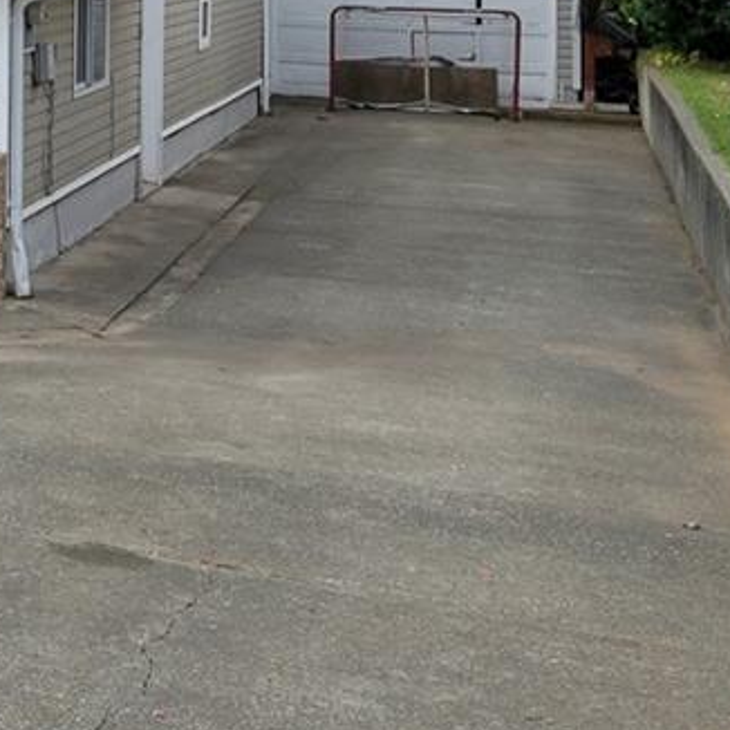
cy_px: 18
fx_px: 1839
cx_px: -678
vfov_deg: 21.7
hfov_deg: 17.2
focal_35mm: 77
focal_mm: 18.5
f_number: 5.6
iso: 320
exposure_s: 1/500
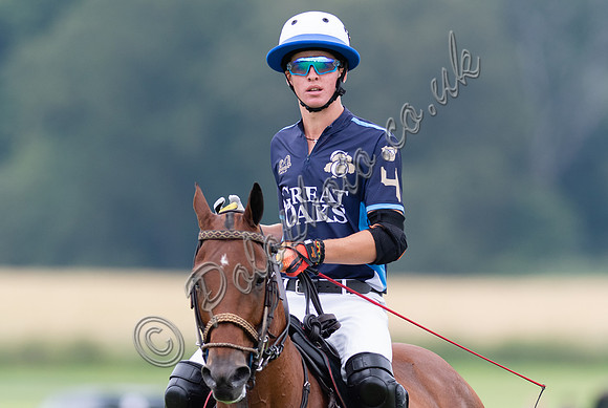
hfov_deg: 3.7
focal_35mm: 562
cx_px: 321
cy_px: 154
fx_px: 9516
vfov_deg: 2.5
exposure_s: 1/3200
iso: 400
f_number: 2.8
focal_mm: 300
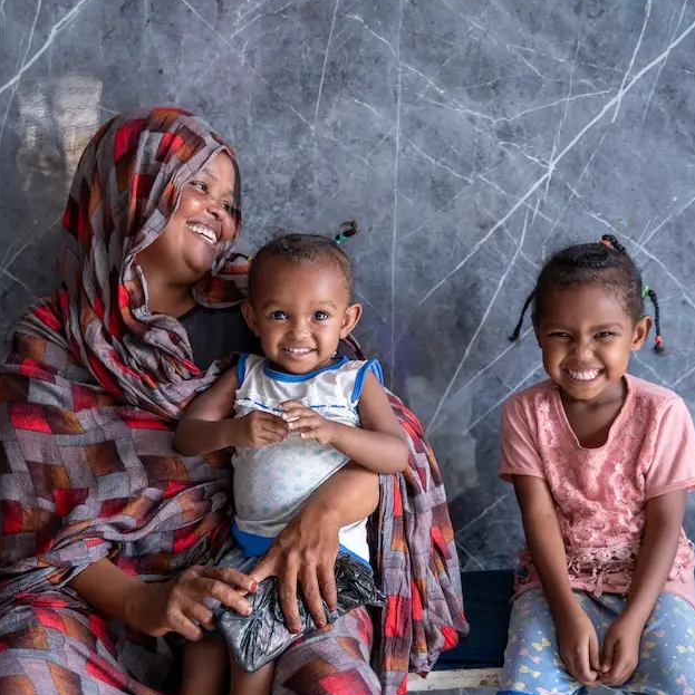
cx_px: 301
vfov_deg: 30.7
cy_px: 351
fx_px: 1264
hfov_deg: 30.7
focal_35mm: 56
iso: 640
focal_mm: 42.5
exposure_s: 1/160
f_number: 2.8
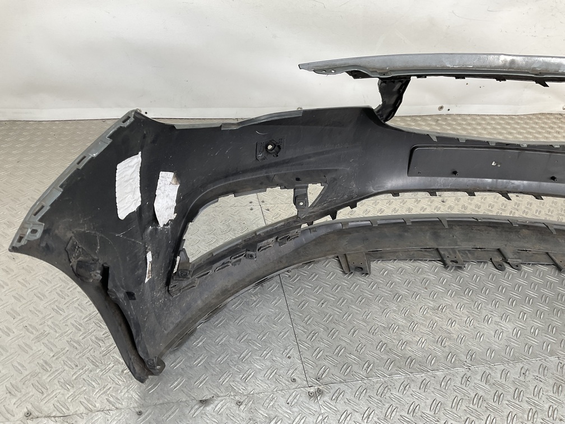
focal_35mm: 29
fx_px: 473
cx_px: 282
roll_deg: -7.4
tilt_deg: -34.9
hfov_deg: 61.7
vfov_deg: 48.2
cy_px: 212
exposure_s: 1/120
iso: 32
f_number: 1.8
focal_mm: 3
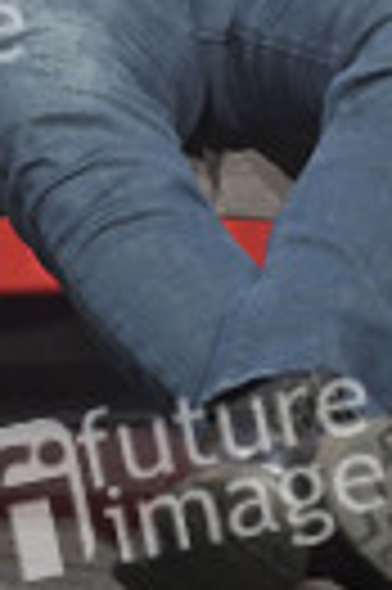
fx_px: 8220
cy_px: -189
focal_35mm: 502
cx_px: 284
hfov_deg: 2.7
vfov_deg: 4.1
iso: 800
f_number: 2.8
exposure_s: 1/320
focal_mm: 165
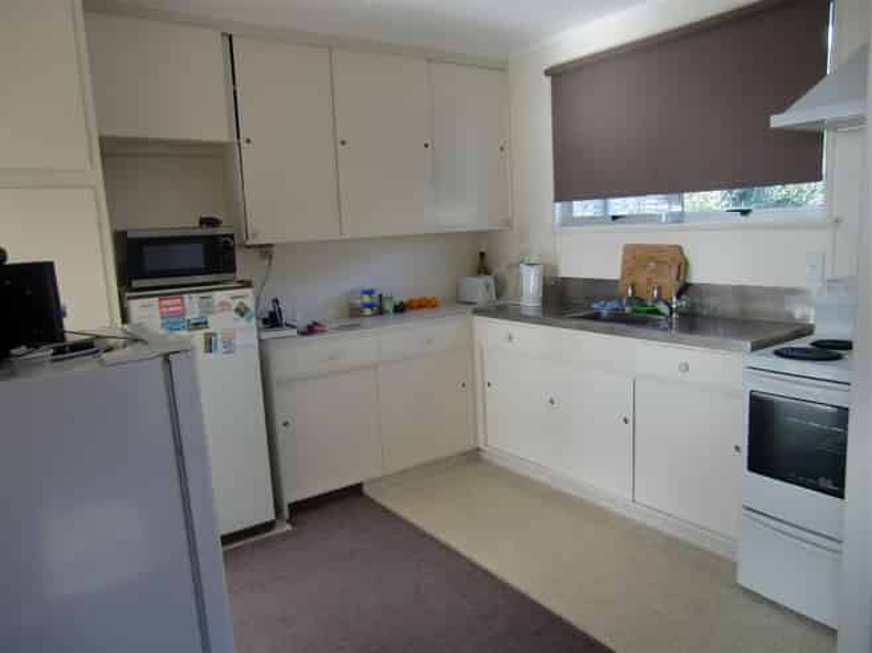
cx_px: 436
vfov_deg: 56.8
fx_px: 604
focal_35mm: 24
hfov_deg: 71.6
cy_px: 326
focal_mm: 4.3
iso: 100
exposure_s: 1/60
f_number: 3.2
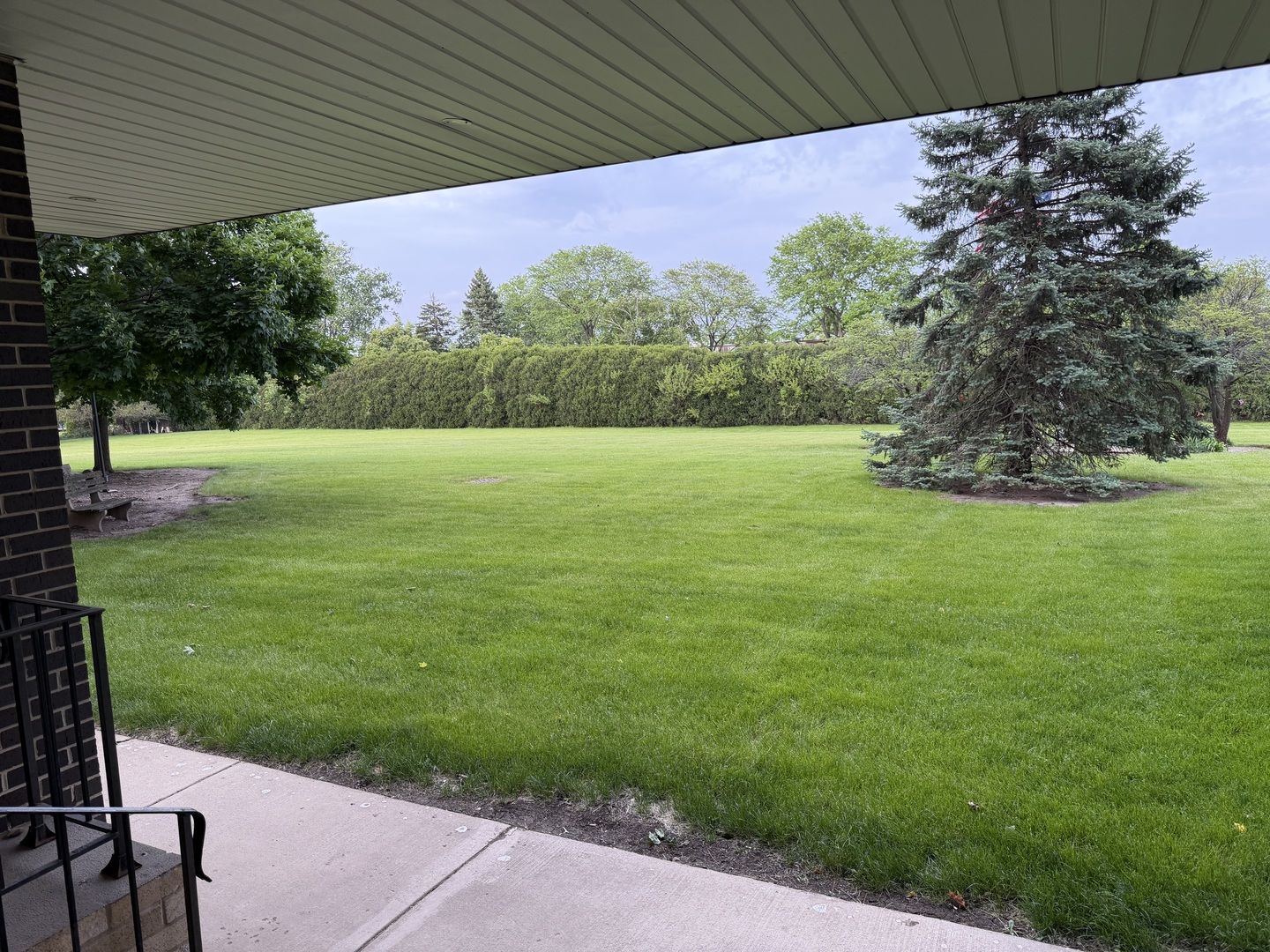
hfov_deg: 71.6
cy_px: 476
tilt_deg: -7.9
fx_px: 881
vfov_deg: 56.8
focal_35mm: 24
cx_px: 635
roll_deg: +2.6
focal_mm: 6.76
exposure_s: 1/450
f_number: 1.78
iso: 100
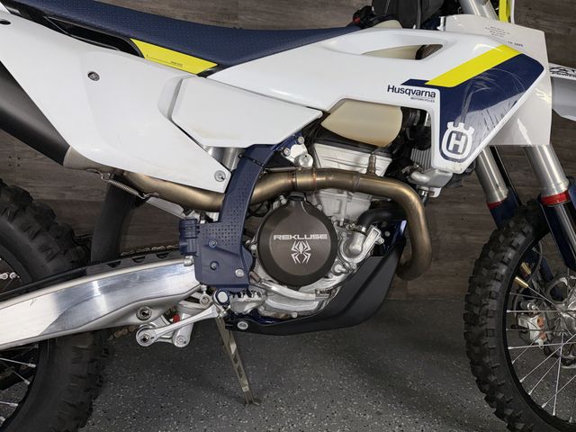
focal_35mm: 24
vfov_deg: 56.8
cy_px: 216
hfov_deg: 71.6
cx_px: 288
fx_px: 399
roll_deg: -4.0
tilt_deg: -7.5
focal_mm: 6.76
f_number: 1.78
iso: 50
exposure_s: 1/203
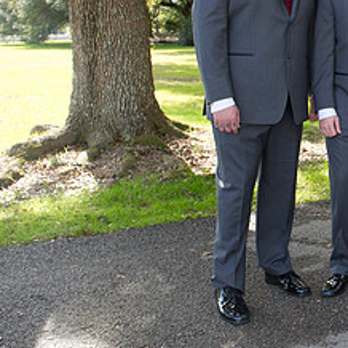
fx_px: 694
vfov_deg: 27.8
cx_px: 401
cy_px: 94
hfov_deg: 25.7
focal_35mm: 61
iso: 320
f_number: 5.6
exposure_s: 1/160
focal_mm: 27
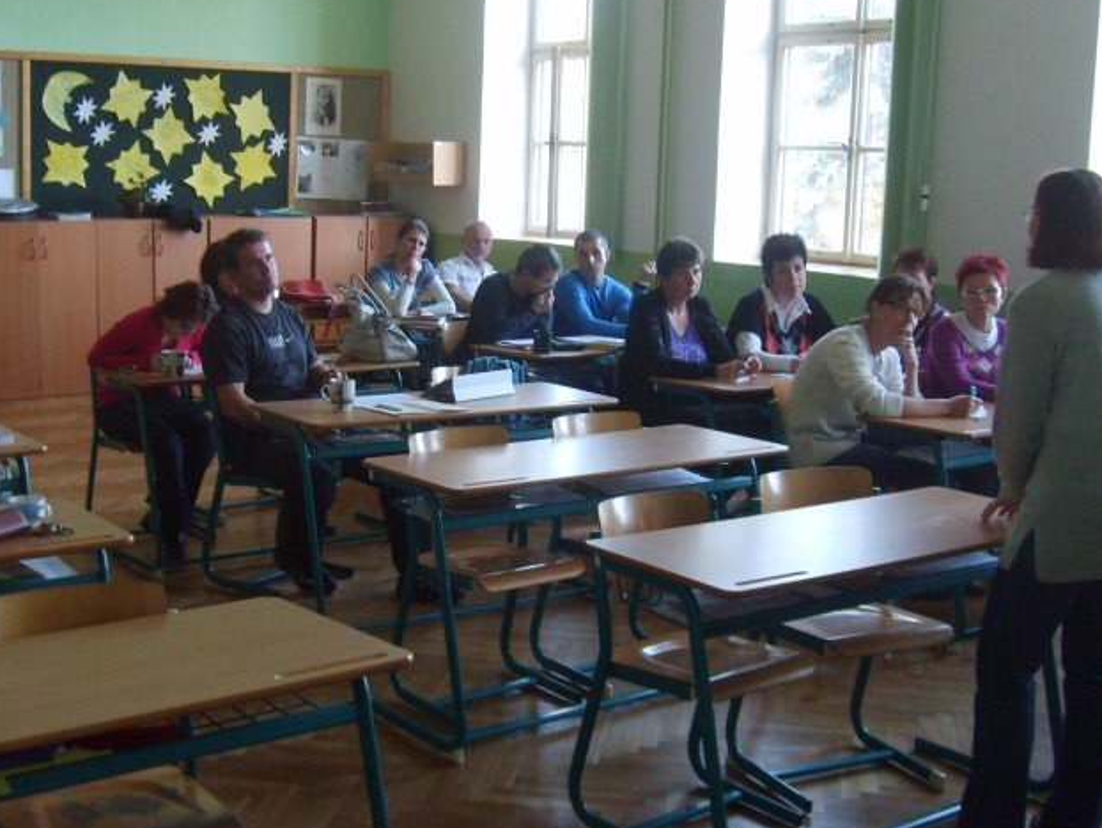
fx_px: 1433
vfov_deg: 32.2
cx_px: 473
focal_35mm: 45
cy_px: 450
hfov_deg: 42.0
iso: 140
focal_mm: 5.8
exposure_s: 1/30
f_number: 2.8
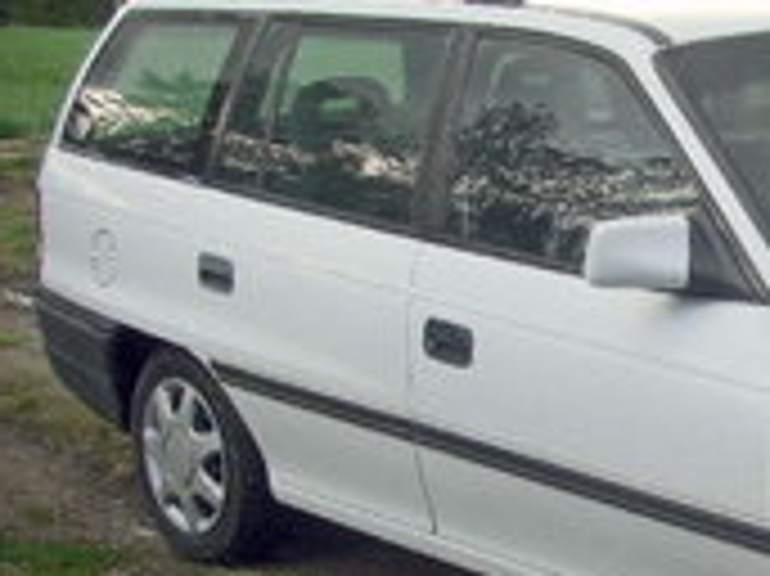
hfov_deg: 20.8
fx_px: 1978
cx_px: 878
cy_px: 450
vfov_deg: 16.5
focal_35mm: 89
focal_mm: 6.3
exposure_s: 1/80
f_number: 3.4
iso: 50
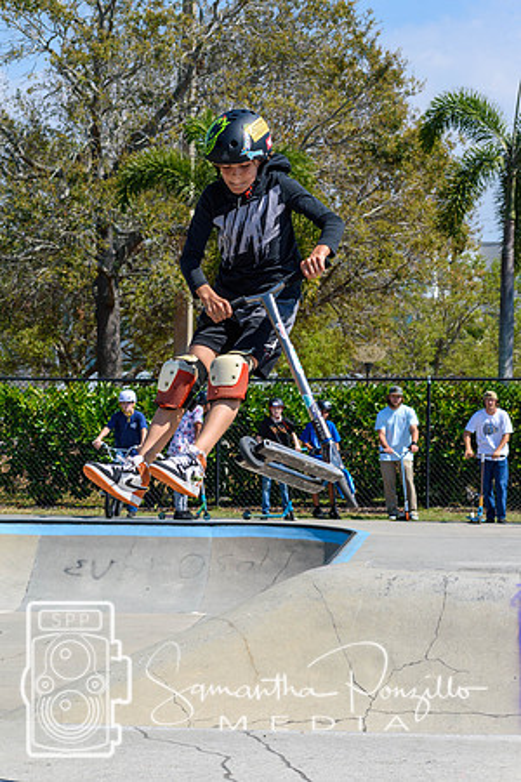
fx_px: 2279
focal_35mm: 105
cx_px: 260
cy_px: 391
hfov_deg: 13.0
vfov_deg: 19.5
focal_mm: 70
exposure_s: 1/800
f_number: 7.1
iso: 200
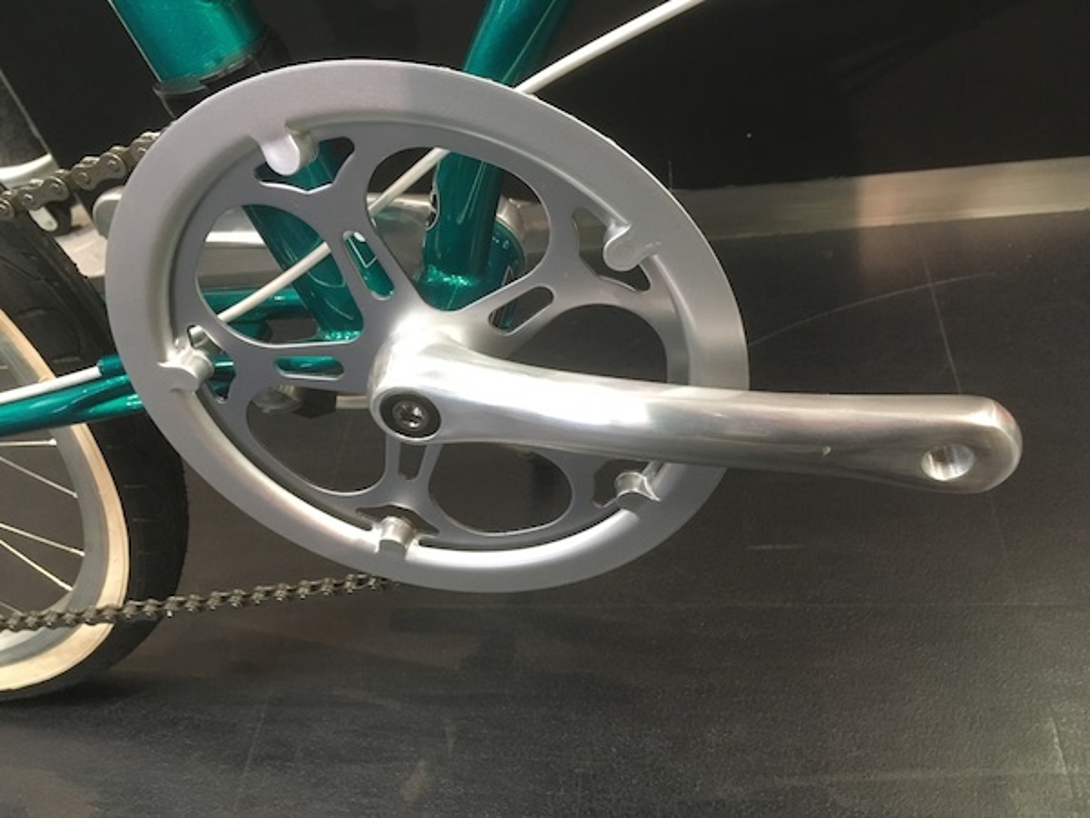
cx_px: 545
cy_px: 409
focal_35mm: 29
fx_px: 913
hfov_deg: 61.7
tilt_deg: -47.3
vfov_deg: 48.2
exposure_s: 1/30
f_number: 2.2
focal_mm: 4.15
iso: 160
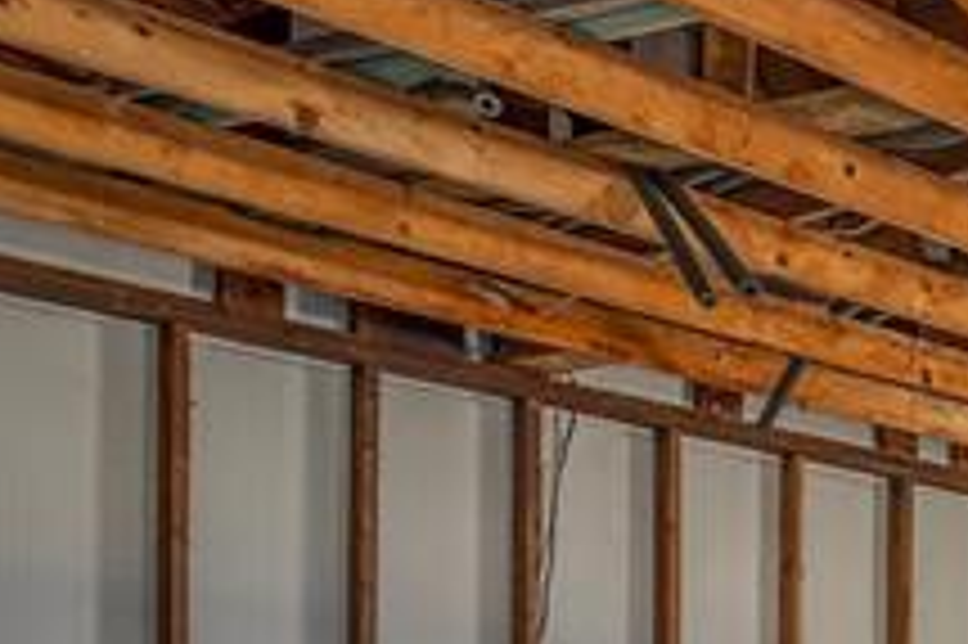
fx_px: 1666
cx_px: 1868
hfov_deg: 19.9
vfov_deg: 20.2
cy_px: 820
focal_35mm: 62
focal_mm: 13
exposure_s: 1/8
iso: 800
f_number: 8
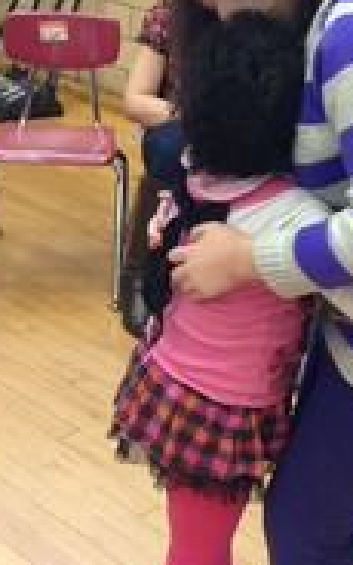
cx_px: 261
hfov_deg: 16.4
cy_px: 181
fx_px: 1216
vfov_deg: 26.0
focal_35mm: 79
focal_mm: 4.28
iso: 100
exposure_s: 1/20
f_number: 2.4
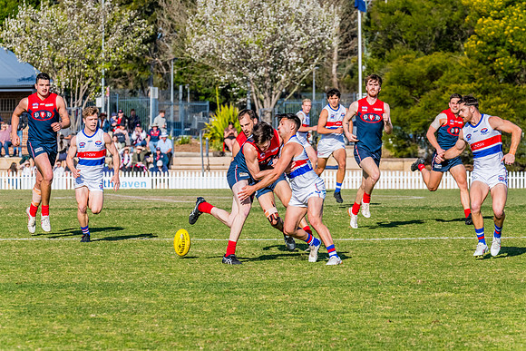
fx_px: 3993
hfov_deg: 7.5
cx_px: 263
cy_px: 176
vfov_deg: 5.0
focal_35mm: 273
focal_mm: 270
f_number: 13
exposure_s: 1/1600
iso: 800
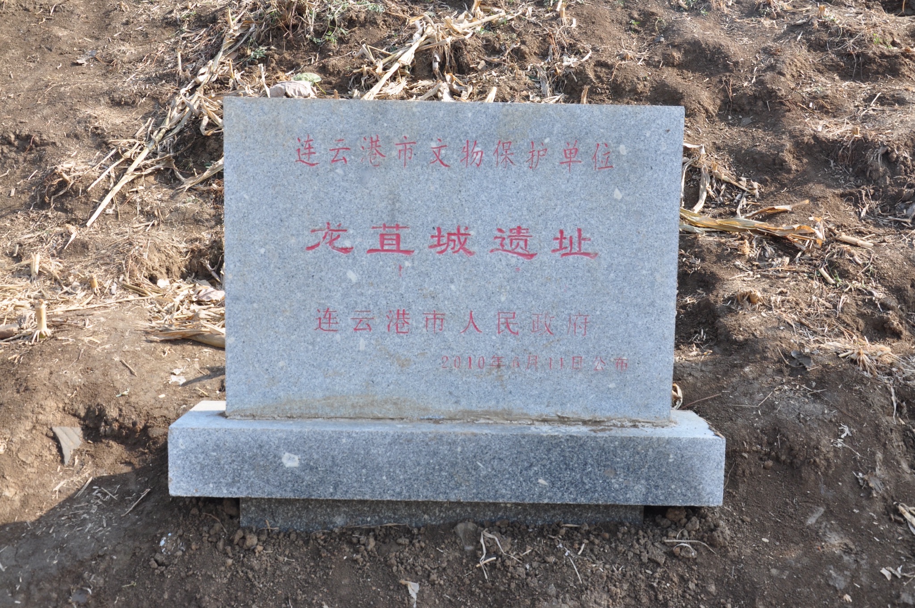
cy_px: 304
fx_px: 990
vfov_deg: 34.1
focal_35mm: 39
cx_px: 458
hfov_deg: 49.6
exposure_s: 1/100
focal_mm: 26
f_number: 10
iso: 200
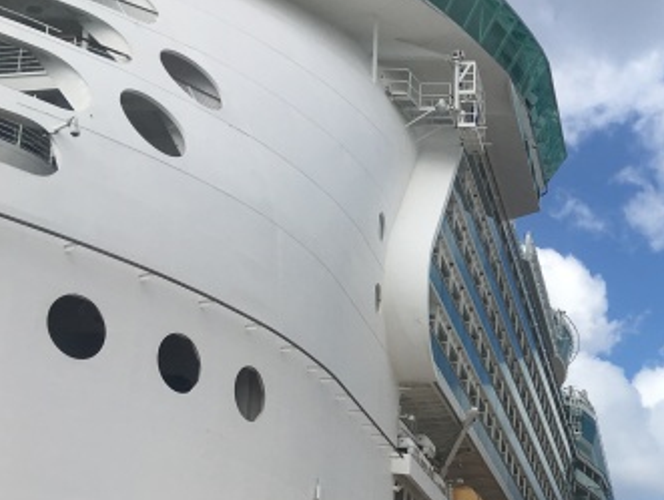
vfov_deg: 20.7
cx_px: 736
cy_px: 434
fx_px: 1344
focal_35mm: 70
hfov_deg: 25.6
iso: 25
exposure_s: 1/2747
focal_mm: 4.15
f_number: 2.2
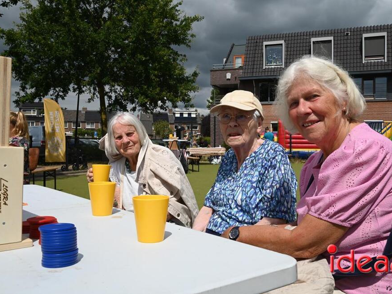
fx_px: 419
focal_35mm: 37
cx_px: 213
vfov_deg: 38.7
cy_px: 147
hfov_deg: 50.1
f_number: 16
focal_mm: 34
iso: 640
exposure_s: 1/1000
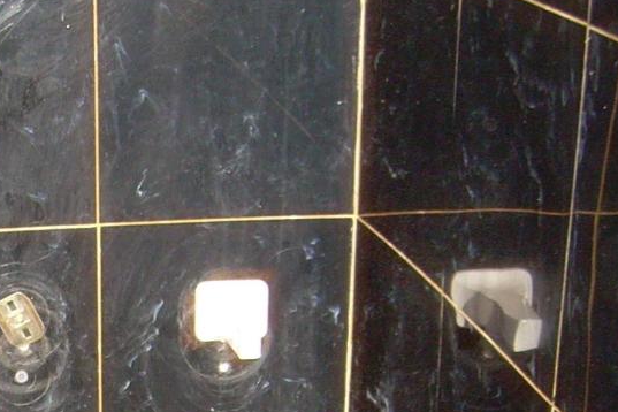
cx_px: -35
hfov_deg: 18.6
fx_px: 1820
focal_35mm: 106
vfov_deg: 12.5
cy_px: 534
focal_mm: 6.3
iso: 200
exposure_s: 1/60
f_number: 2.8
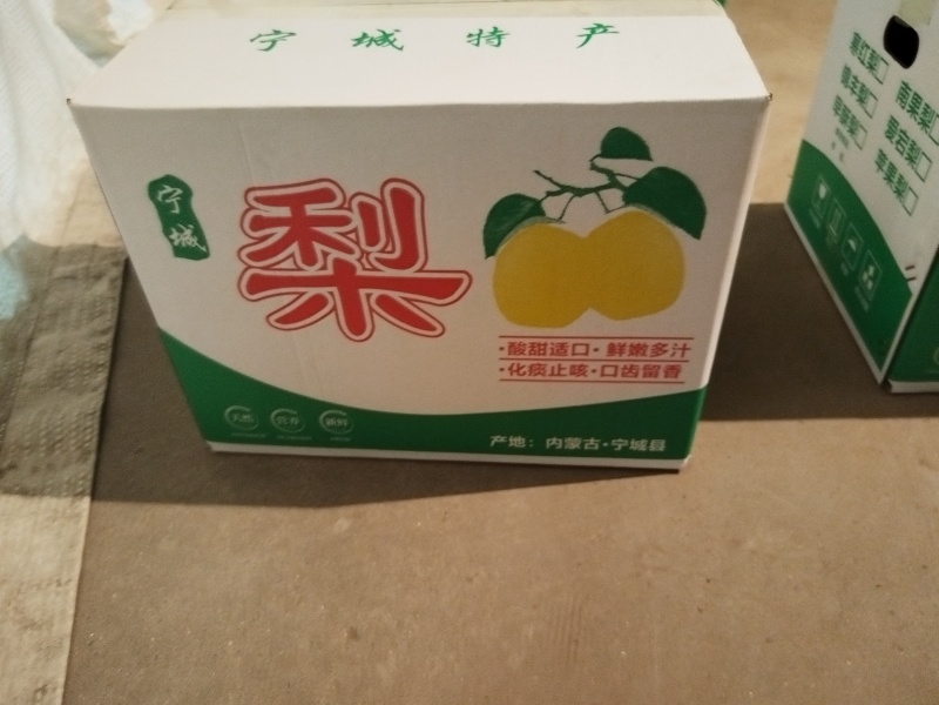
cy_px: 352
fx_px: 705
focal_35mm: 26
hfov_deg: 67.3
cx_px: 470
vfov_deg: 53.1
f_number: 1.9
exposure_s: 1/16.7
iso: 5364
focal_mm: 4.95
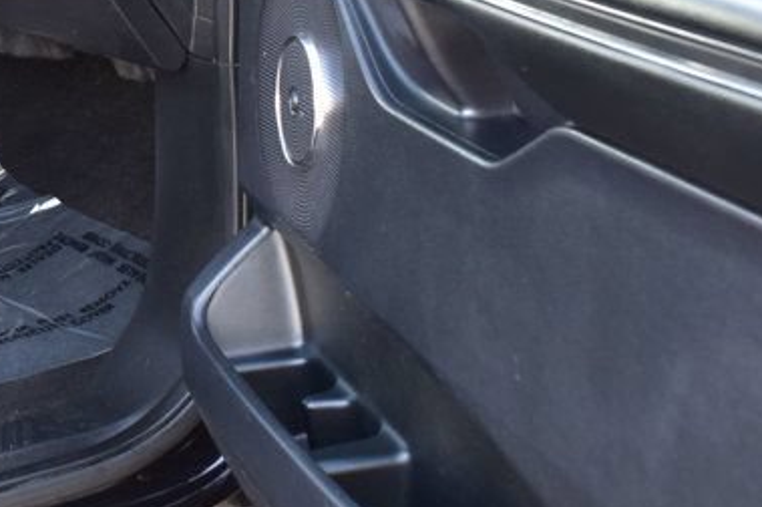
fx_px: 2143
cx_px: -127
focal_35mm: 101
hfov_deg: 19.1
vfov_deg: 13.2
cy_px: -82
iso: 400
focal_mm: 25
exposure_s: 1/20
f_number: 6.3
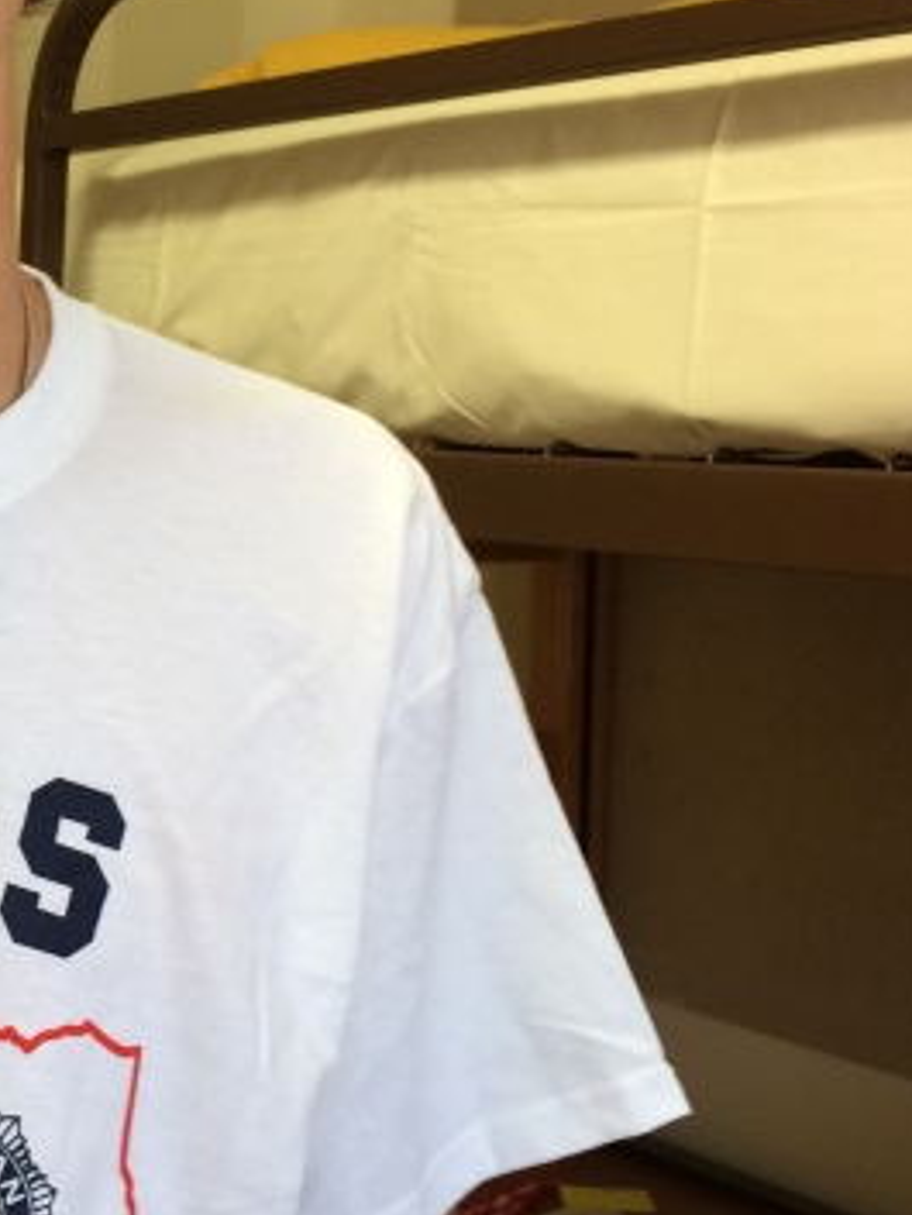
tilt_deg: -3.4
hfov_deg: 20.0
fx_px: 2457
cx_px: -114
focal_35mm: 70
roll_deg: +0.2
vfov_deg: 27.7
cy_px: 511
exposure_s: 1/30
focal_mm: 4.15
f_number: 2.2
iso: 50
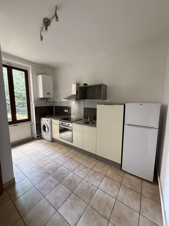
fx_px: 91
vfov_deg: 102.1
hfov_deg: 85.7
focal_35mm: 14
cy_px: 113
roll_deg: -0.4
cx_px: 84
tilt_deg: -6.7
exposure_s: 1/60
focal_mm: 2.22
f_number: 2.2
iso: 500
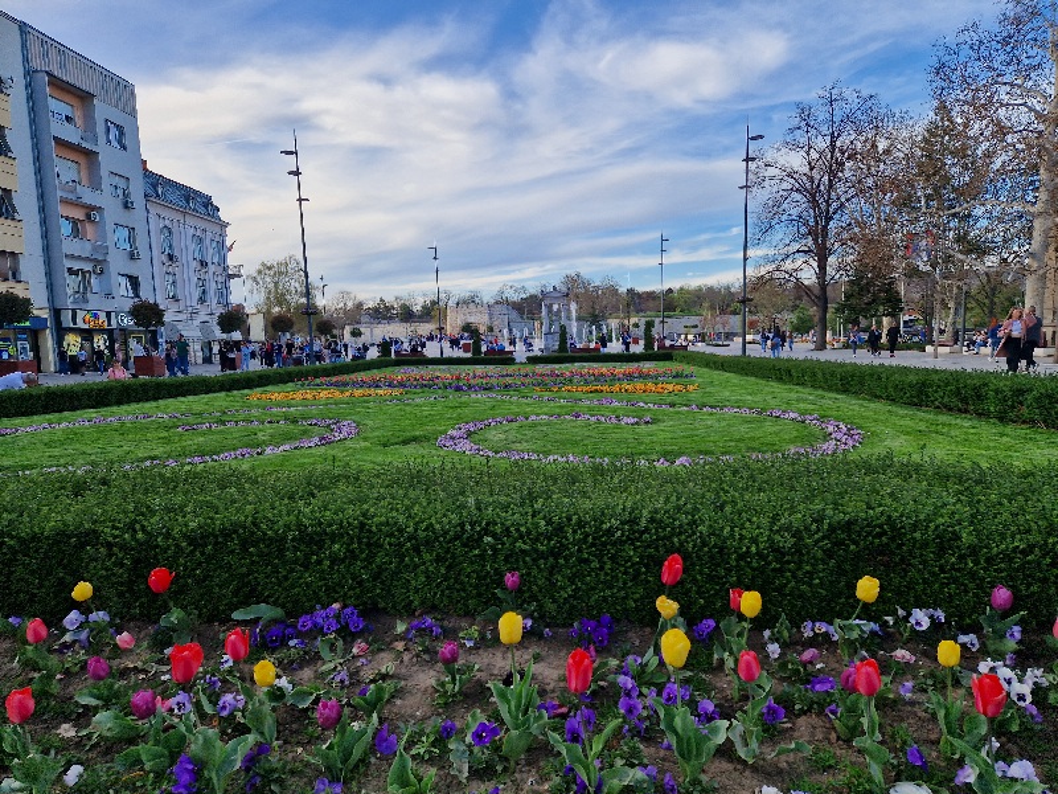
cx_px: 529
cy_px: 397
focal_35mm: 23
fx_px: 703
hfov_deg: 73.9
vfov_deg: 58.9
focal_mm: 5.4
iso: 50
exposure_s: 1/625
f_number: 1.8
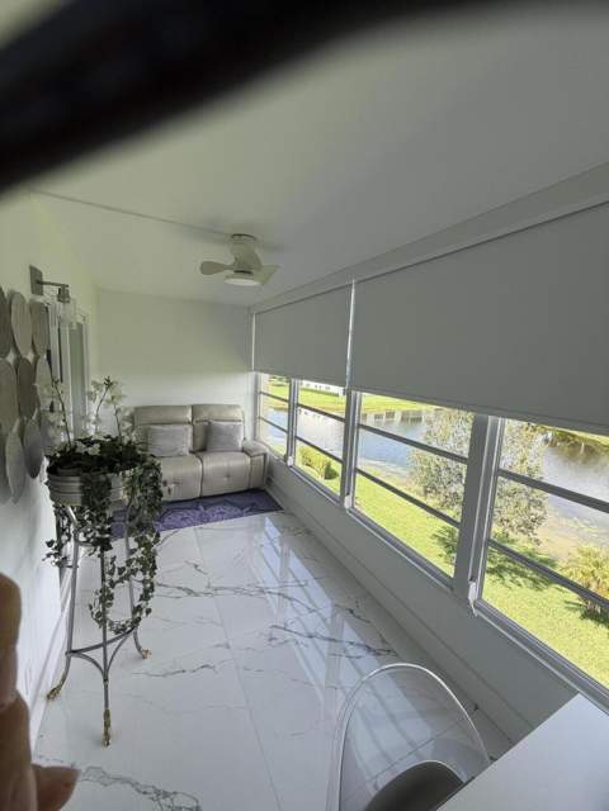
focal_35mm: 14
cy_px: 406
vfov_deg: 102.1
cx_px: 304
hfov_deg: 85.7
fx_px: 328
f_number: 2.2
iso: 64
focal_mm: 2.22
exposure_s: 1/439
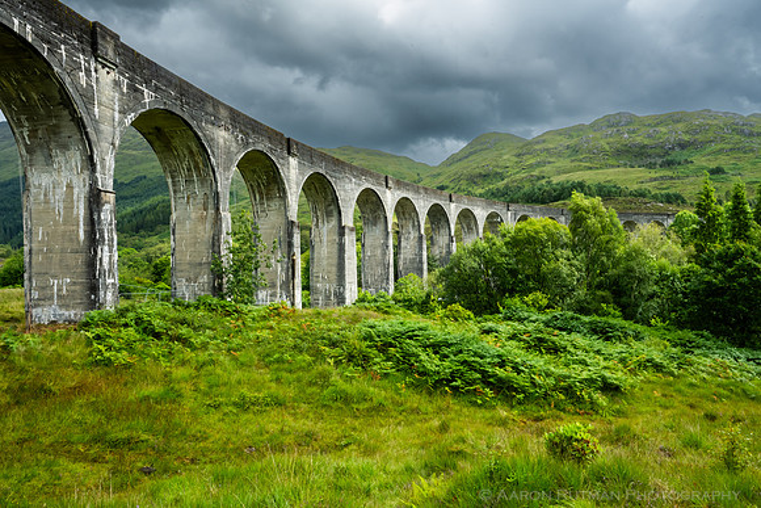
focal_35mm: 24
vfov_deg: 53.2
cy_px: 254
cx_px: 380
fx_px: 507
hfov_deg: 73.7
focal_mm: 24
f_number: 22
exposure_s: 1/30
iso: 500
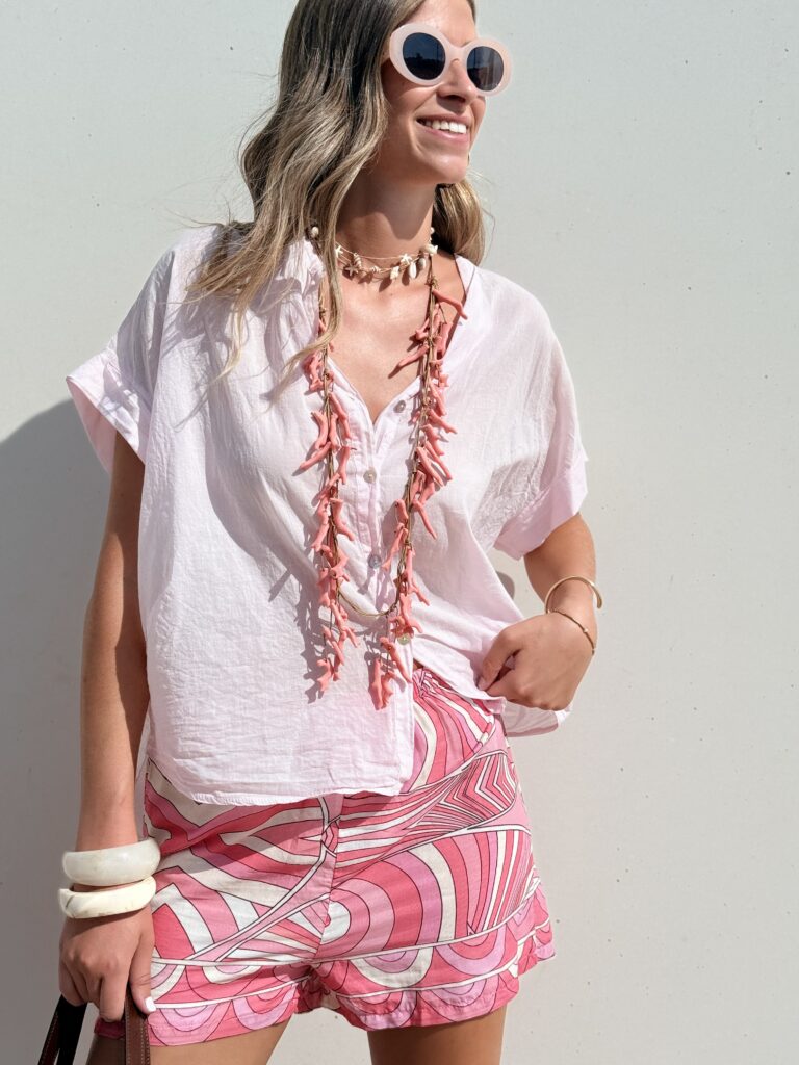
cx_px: 400
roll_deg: -4.4
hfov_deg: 30.3
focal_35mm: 48
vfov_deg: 39.7
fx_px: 1477
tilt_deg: -2.5
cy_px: 532
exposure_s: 1/11364
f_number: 1.78
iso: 50
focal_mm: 6.76
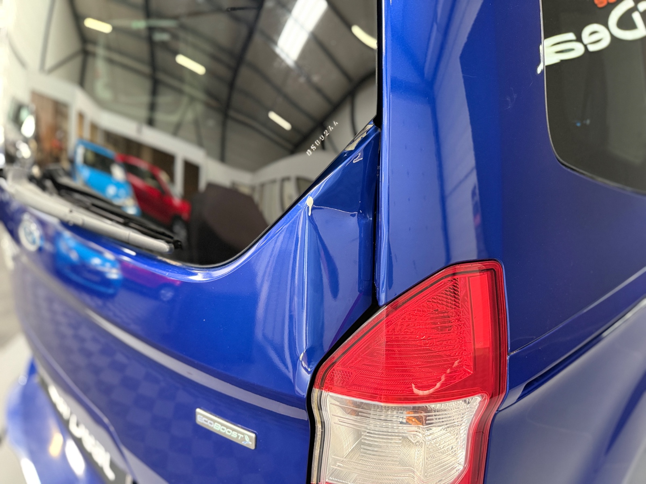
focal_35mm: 24
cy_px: 242
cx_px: 323
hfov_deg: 71.6
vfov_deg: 56.8
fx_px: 448
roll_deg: +1.0
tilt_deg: -18.7
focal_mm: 6.76
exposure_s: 1/50
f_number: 1.78
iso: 500
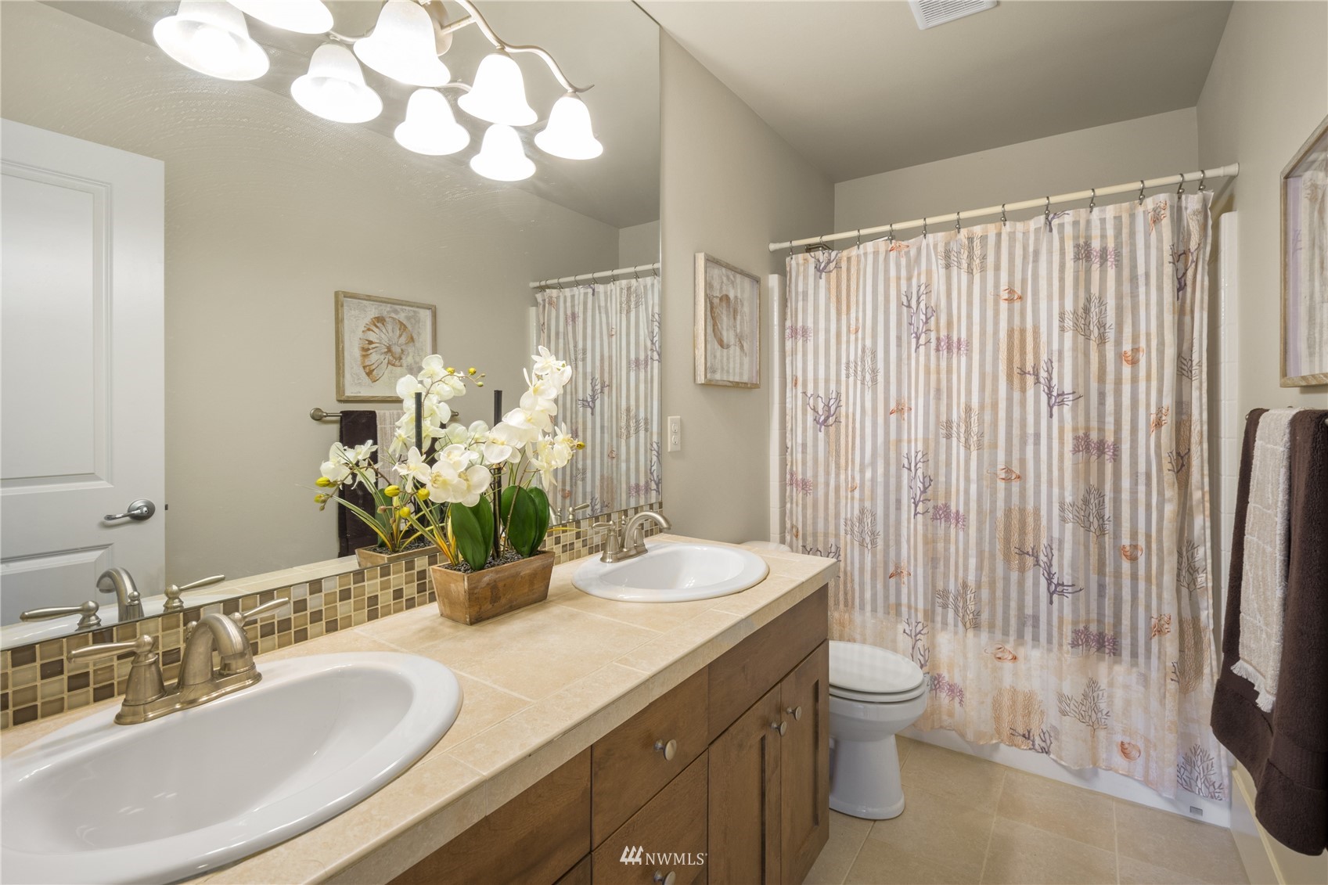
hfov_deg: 100.4
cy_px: 442
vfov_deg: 77.3
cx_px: 664
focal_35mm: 15
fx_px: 553
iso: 100
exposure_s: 1/1.25
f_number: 10
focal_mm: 10
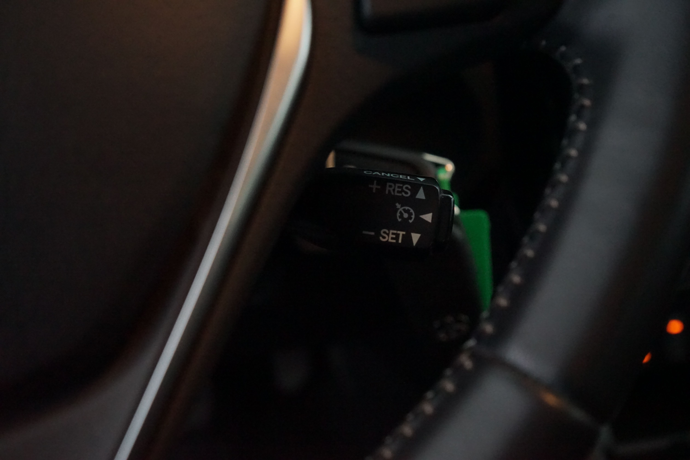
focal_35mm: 33
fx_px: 632
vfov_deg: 40.0
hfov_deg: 57.2
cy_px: 230
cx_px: 345
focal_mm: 33
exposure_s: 1/80
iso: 8000
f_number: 5.6
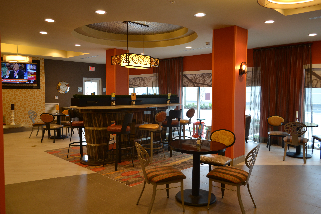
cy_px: 107
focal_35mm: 27
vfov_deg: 47.9
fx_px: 241
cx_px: 160
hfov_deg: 67.4
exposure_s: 1/50
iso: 400
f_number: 3.5
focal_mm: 18
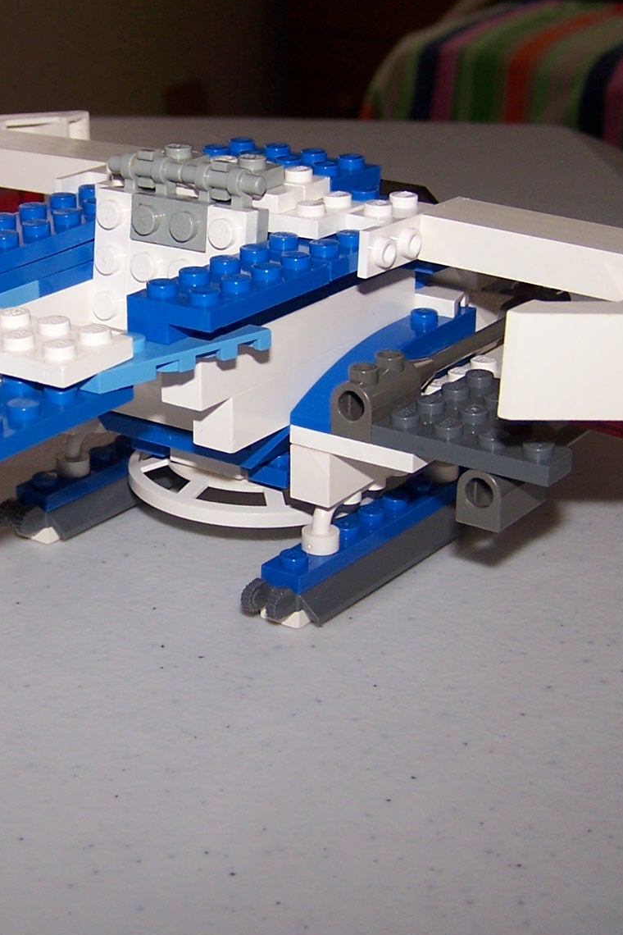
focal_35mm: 71
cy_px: 389
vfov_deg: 28.4
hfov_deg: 18.9
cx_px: 91
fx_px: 1843
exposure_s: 1/60
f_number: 2.8
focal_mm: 6.3
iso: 80
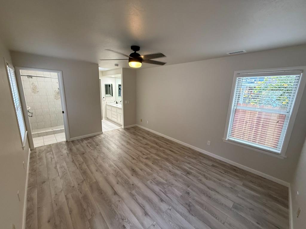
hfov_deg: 102.1
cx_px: 153
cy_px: 114
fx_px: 124
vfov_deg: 85.7
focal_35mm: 14
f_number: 2.2
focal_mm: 2.22
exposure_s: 1/60
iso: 320
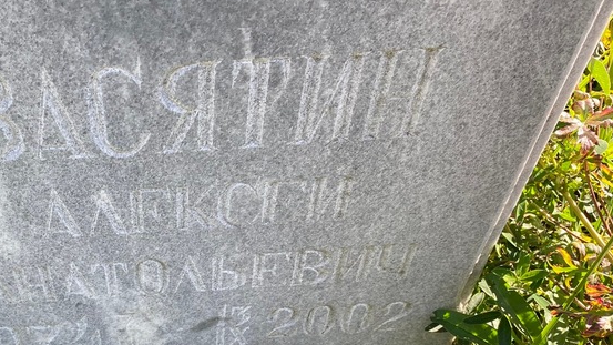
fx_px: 666
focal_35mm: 41
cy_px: 239
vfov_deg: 28.8
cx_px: 173
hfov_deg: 48.0
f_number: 1.8
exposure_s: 1/232
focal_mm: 4.25
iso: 32
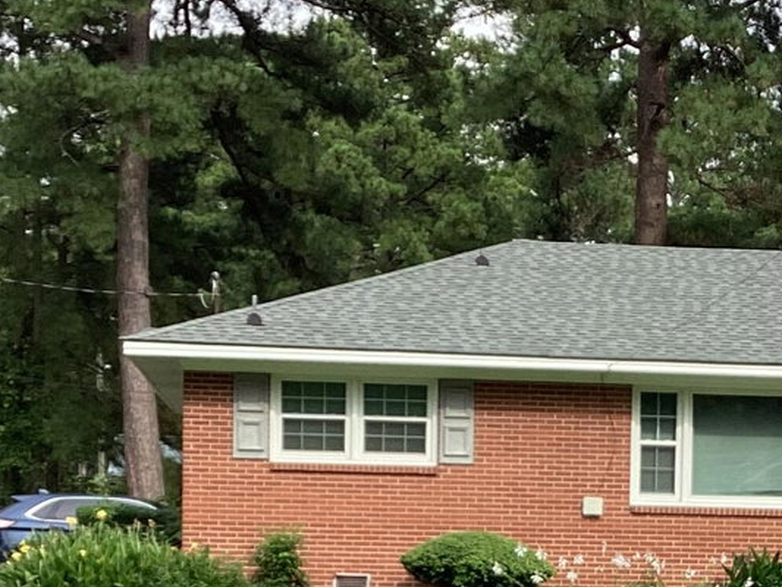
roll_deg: -1.2
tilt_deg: -4.1
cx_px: 593
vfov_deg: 15.4
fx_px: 2101
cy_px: 659
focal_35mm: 93
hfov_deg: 20.9
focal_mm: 3.3
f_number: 2.4
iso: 25
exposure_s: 1/374
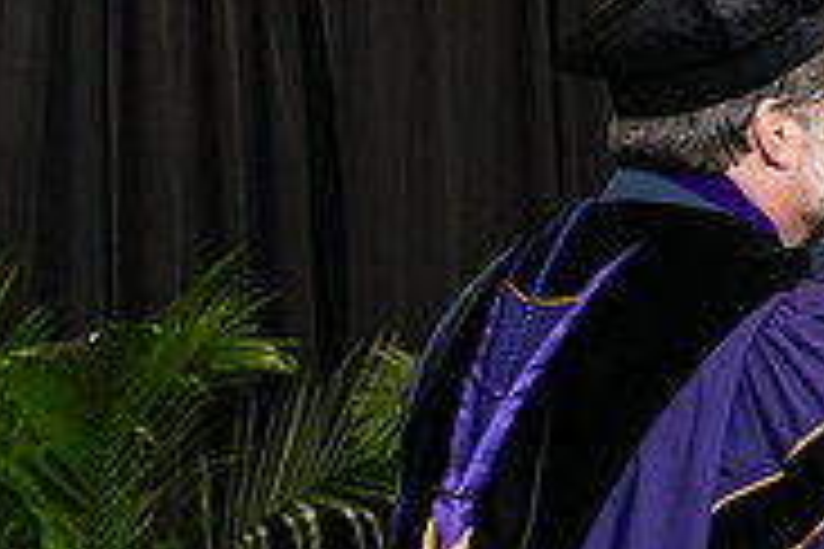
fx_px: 4783
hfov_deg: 9.7
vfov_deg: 6.6
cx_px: 1031
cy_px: 344
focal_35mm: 209
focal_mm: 66
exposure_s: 1/200
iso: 2500
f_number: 5
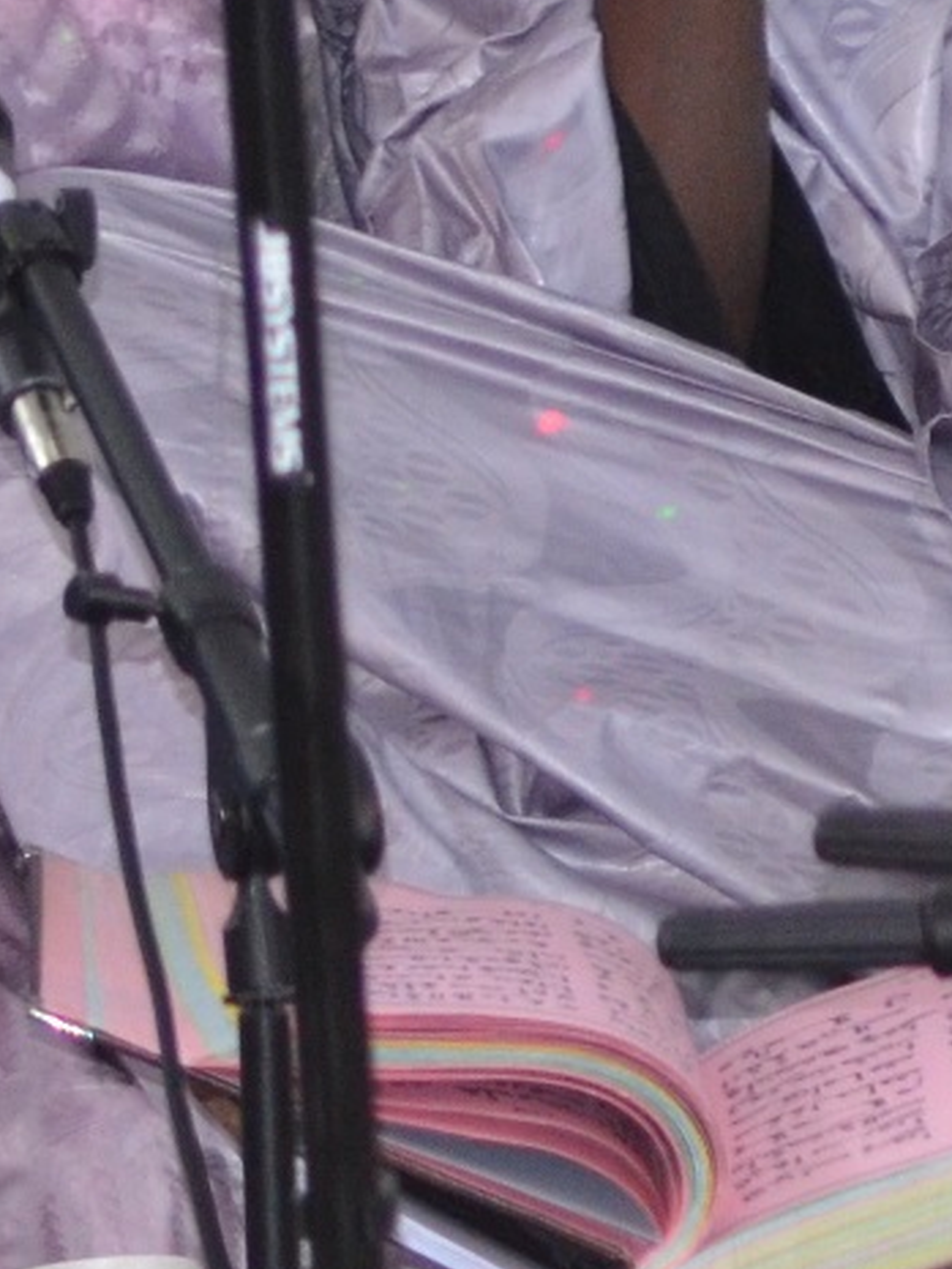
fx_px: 20599
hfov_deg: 2.6
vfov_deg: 3.5
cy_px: 247
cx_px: 2941
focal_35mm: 562
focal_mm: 70
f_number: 4
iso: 800
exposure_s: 1/60
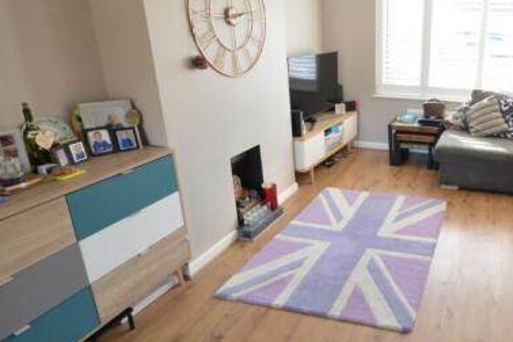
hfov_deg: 64.4
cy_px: 157
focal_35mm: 26
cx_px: 396
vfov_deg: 49.5
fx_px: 370
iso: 400
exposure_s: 1/15
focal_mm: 10
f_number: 8
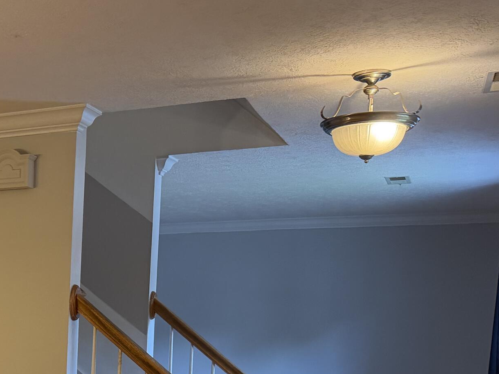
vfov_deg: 23.7
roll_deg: -0.8
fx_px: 851
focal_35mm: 59
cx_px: -51
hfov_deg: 29.5
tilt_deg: -4.8
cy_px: 381
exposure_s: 1/120
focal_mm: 6.76
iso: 250
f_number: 1.78
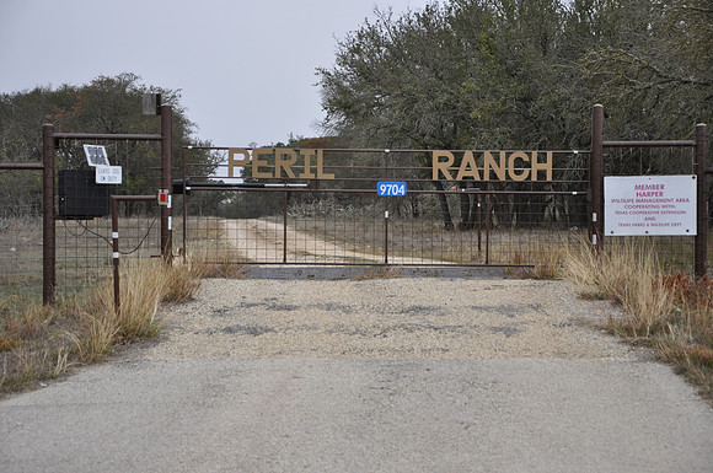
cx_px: 356
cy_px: 236
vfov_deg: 15.7
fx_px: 1721
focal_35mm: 87
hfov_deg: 23.4
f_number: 6.3
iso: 200
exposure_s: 1/160
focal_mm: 58
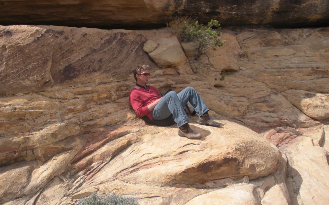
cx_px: 165
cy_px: 100
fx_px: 350
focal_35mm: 39
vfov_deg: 32.7
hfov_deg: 50.4
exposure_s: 1/649
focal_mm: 6.3
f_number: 3.5
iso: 64
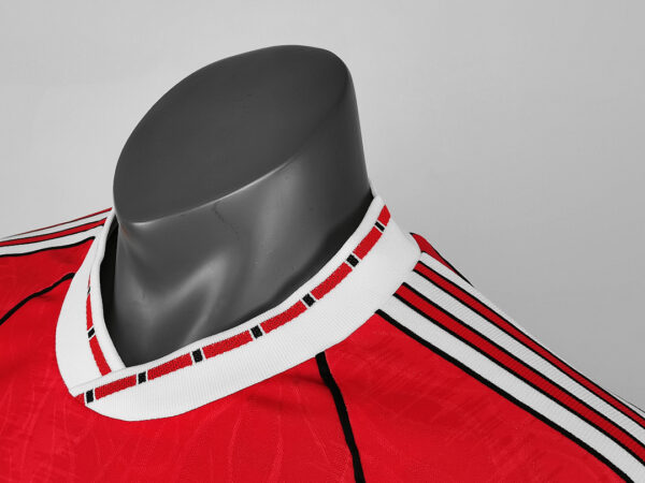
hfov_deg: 39.7
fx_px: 894
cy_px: 242
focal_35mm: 48
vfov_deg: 30.3
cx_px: 322
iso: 160
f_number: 1.8
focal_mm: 5.58
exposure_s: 1/120
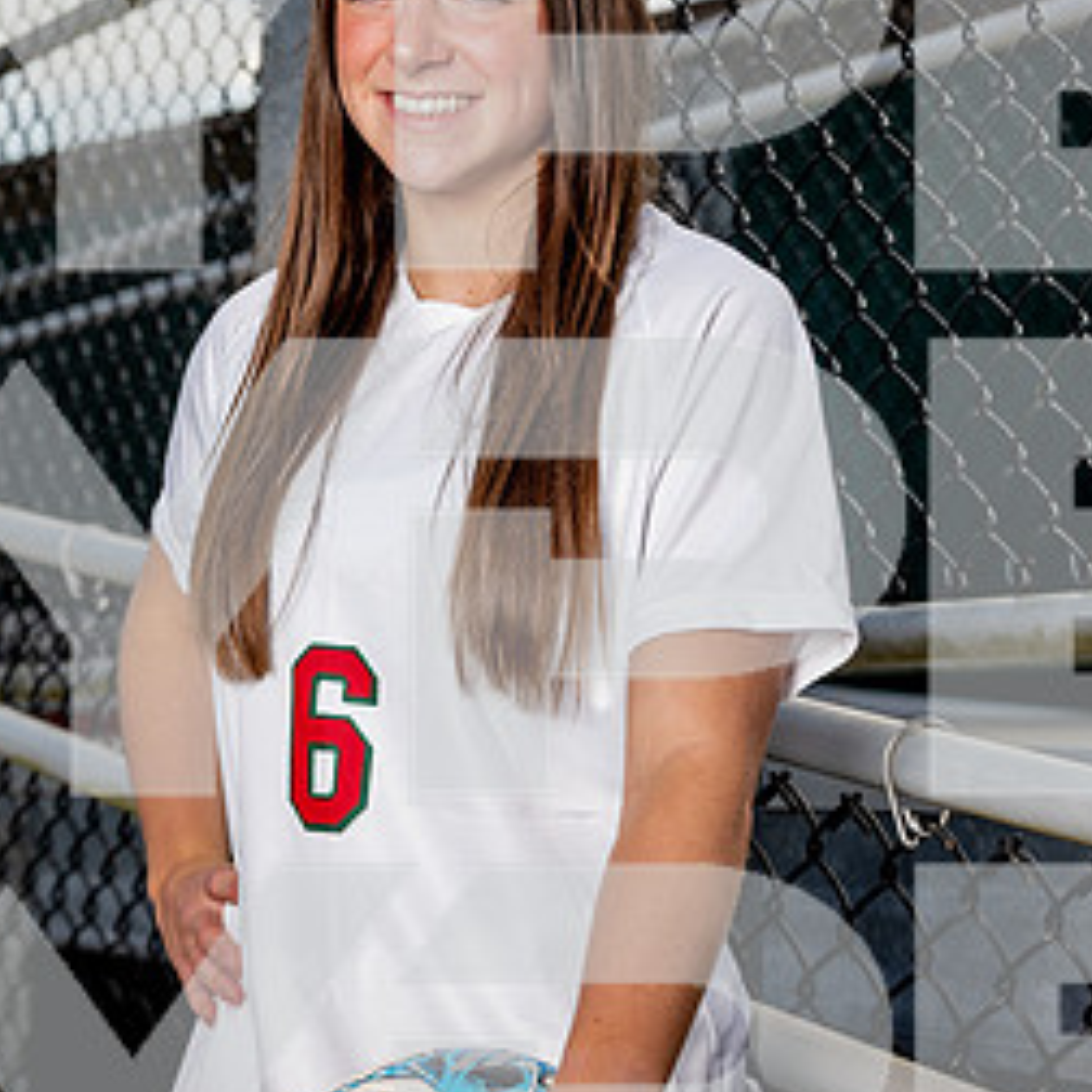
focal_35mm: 90
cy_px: 570
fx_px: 3212
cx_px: 325
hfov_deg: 19.2
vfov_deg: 19.3
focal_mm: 46
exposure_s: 1/800
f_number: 4
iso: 100
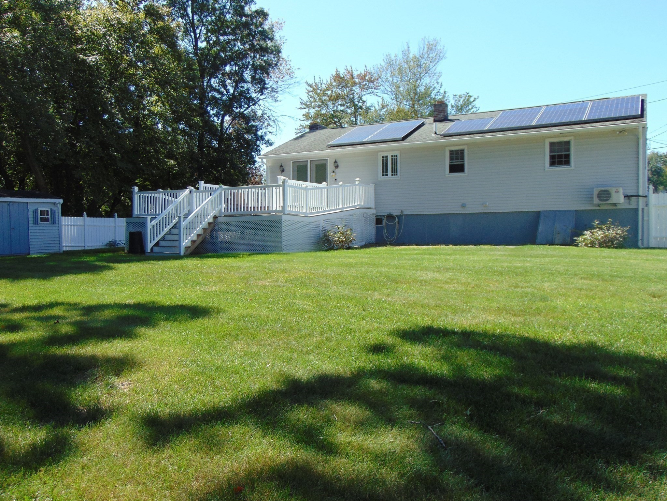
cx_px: 334
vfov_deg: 46.8
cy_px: 250
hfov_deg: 60.0
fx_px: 578
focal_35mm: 30
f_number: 3.1
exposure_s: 1/500
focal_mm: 5.4
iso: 80
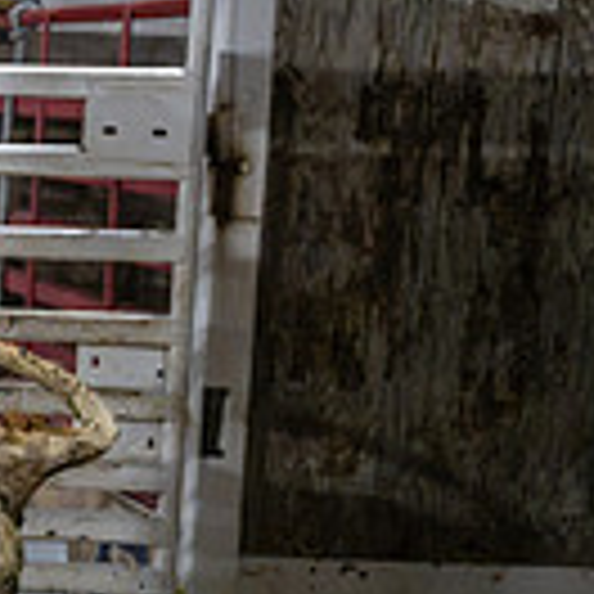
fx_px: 2776
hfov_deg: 11.1
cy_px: 467
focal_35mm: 143
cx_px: -589
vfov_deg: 12.2
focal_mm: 35
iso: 5000
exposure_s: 1/640
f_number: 2.8
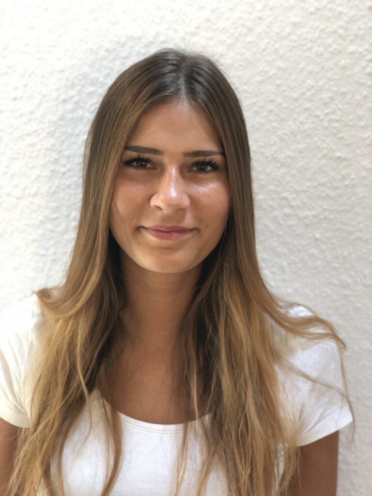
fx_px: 745
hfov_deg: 28.0
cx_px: 186
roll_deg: -2.9
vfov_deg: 36.8
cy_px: 248
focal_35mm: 52
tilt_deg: -6.1
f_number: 2.4
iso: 64
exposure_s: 1/50
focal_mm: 6
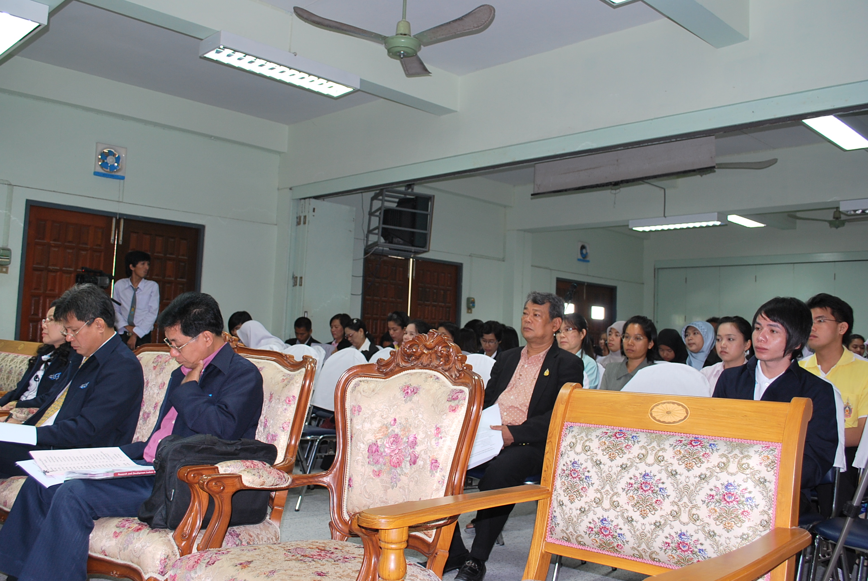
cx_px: 434
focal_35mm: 33
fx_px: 797
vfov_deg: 40.1
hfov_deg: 57.2
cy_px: 290
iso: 200
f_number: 5.6
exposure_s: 1/15
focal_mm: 22
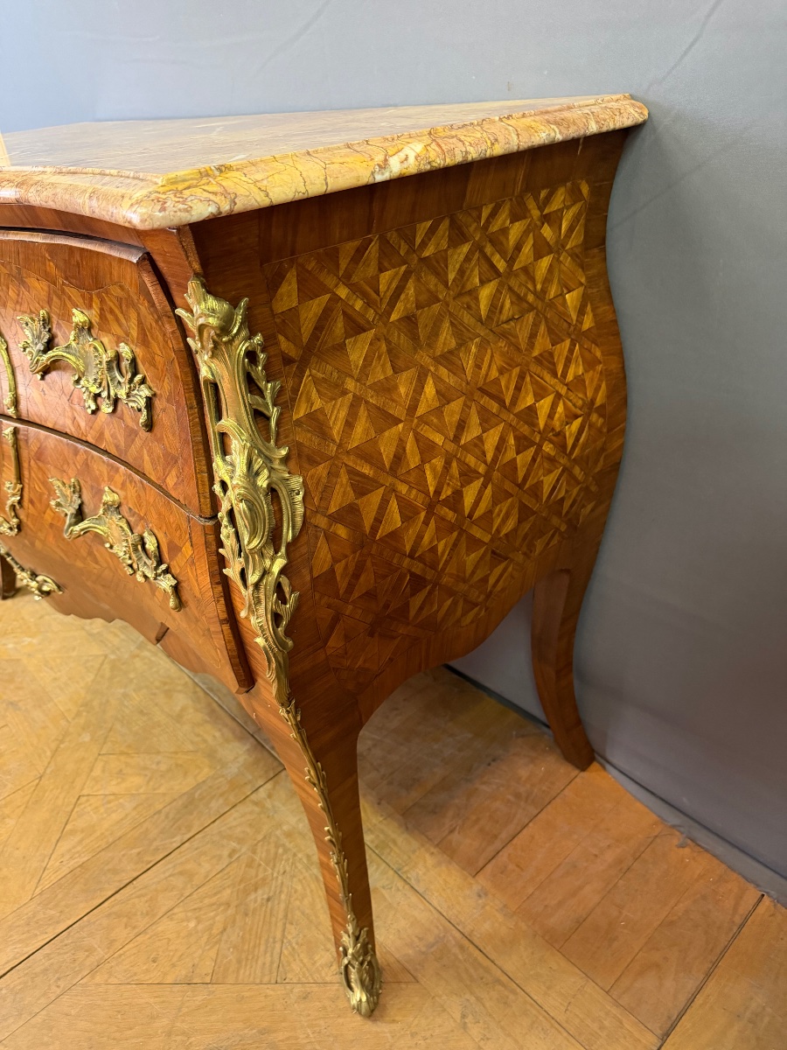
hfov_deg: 56.8
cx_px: 394
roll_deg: +7.2
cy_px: 525
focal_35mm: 24
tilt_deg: -30.6
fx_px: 728
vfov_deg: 71.6
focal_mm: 6.76
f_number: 1.78
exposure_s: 1/33
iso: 640
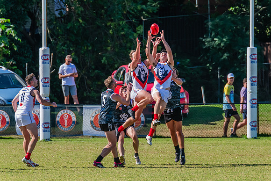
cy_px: 92
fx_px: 5195
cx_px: 144
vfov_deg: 2.0
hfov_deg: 3.0
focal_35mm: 690
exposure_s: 1/1600
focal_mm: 600
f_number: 10
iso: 1600
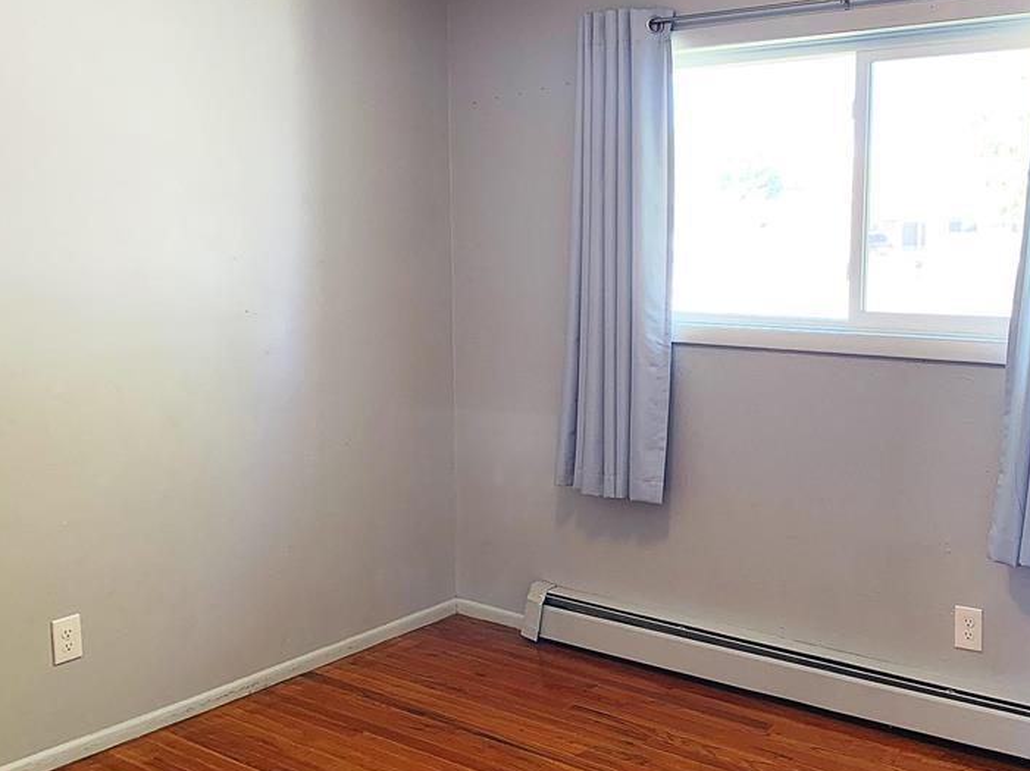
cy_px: 369
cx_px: 622
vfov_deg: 37.7
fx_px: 1130
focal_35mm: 38
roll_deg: -0.5
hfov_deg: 48.7
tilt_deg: -3.8
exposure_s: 1/60
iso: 100
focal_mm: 4.25
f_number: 1.8
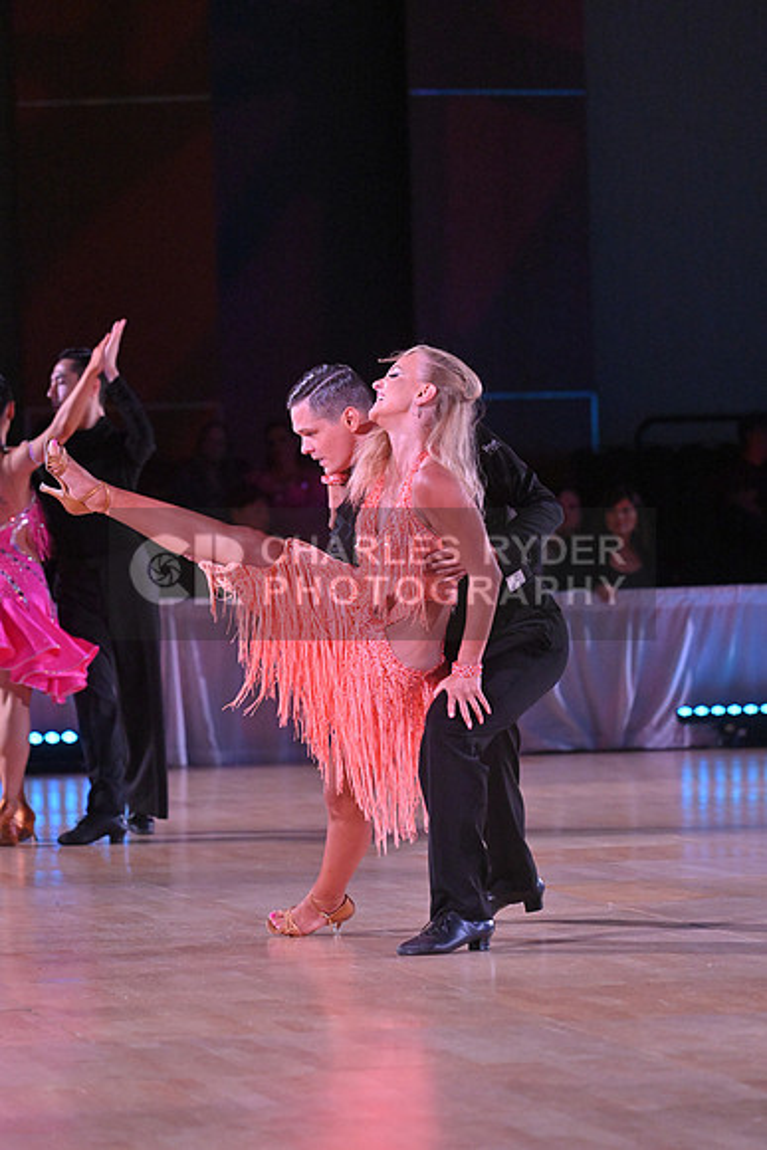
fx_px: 6387
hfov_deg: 6.9
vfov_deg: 10.3
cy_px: 575
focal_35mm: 200
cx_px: 384
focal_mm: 200
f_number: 5.6
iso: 4000
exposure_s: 1/400
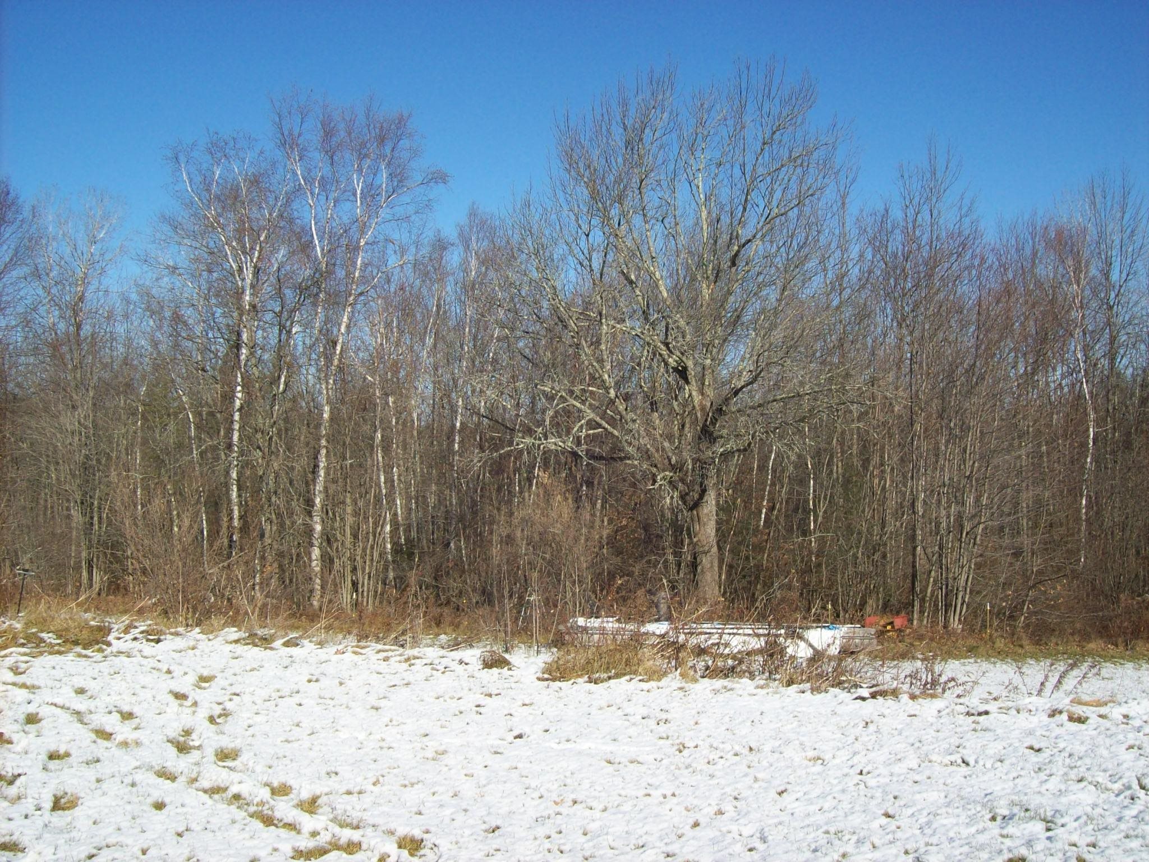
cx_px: 574
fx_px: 1195
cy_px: 431
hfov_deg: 51.4
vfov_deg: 39.7
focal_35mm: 36
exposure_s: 1/614
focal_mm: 6
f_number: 4.8
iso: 80
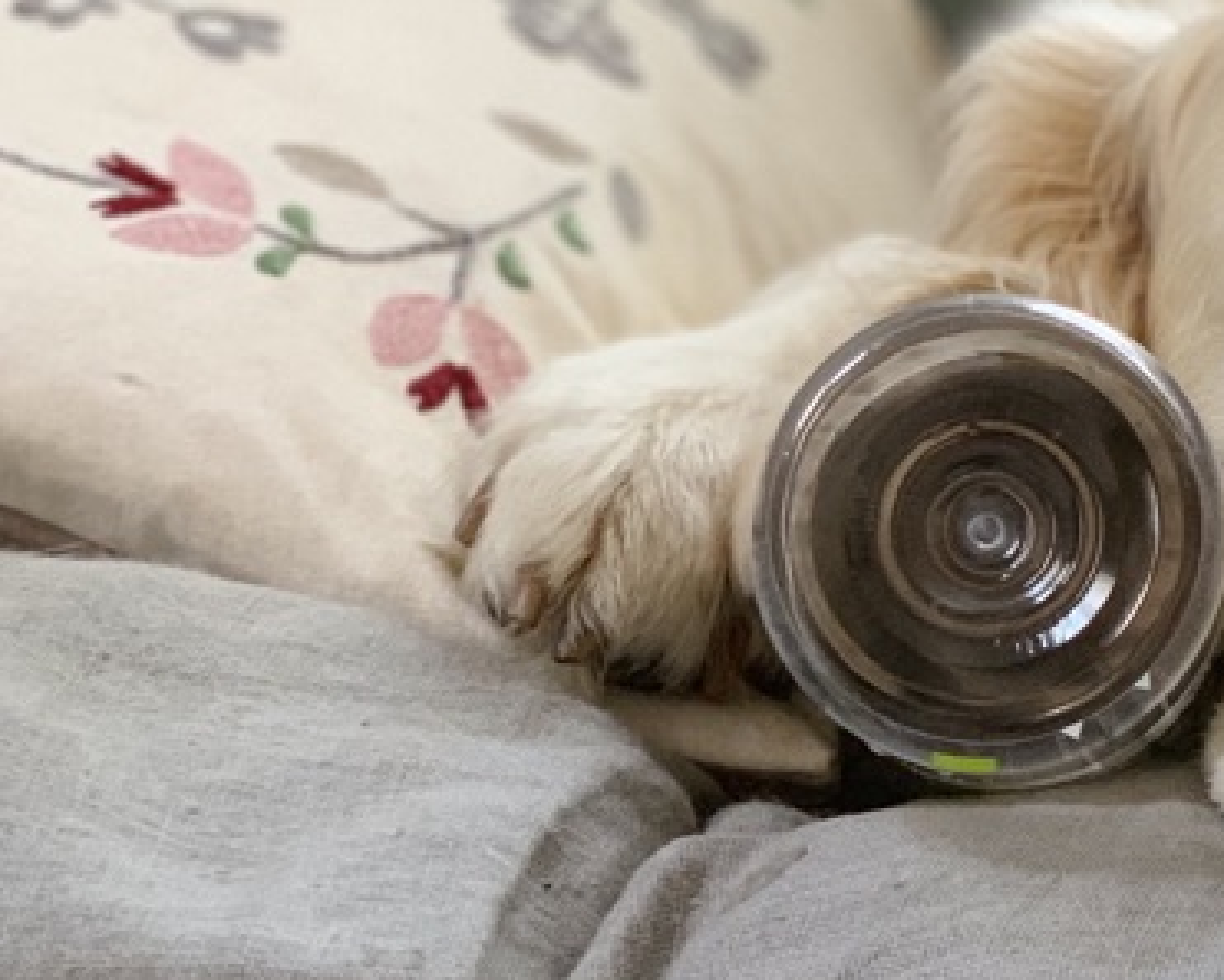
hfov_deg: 13.3
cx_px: 1584
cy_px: 304
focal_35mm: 140
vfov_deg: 11.0
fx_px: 5073
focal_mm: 6
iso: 160
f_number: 2.4
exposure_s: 1/60
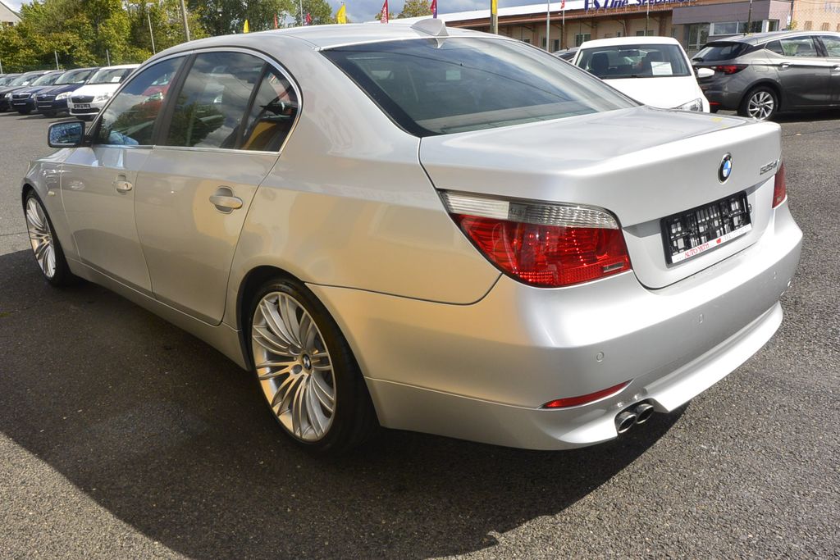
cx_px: 420
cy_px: 280
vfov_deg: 45.0
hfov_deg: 63.7
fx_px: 677
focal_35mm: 29
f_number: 10
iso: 160
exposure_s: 1/250
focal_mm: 11
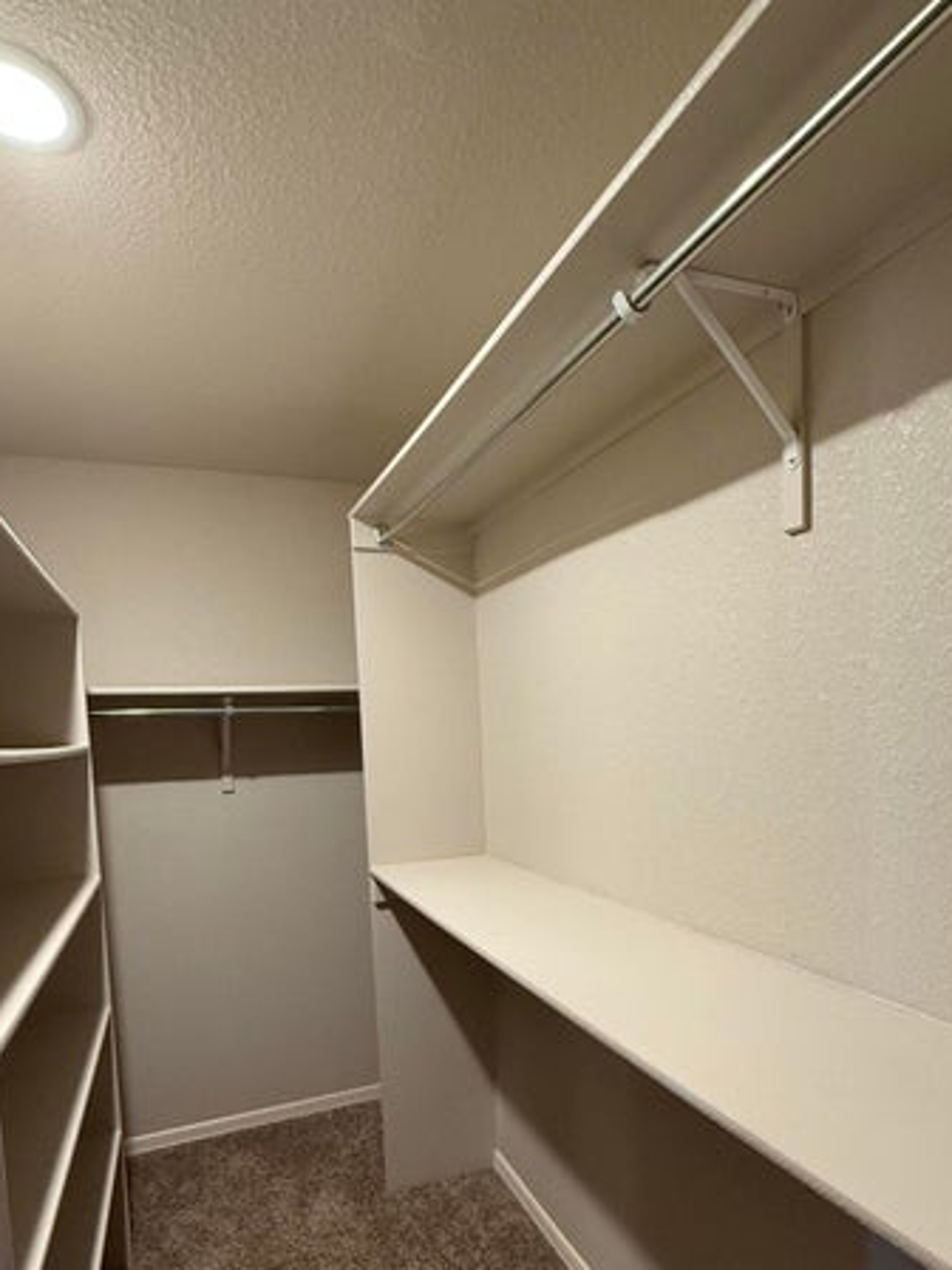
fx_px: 733
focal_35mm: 20
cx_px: 468
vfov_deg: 80.2
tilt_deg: -4.5
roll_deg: +2.1
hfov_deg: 66.0
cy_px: 794
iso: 400
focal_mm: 2.22
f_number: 2.2
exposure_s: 1/60
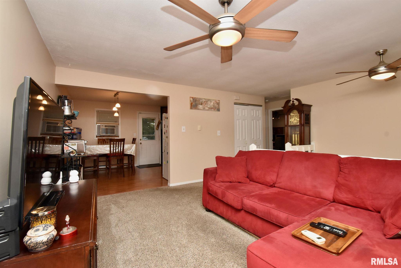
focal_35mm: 15
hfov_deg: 100.3
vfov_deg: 77.4
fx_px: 167
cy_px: 134
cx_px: 200
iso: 800
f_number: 8
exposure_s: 1/80
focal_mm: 10
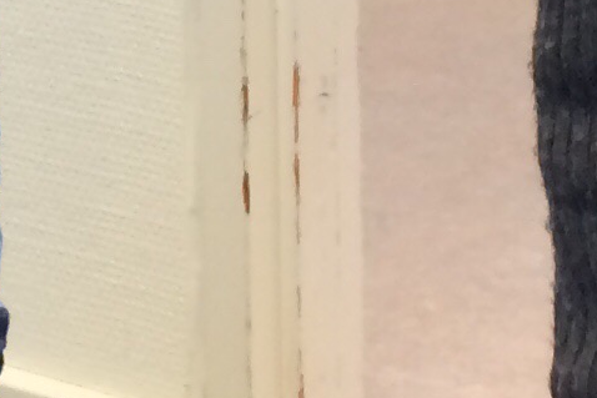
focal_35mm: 206
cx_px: -56
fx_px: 3417
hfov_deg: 9.9
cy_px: -623
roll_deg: +1.3
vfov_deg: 6.3
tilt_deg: -6.0
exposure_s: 1/33
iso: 125
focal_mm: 4.15
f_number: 2.2
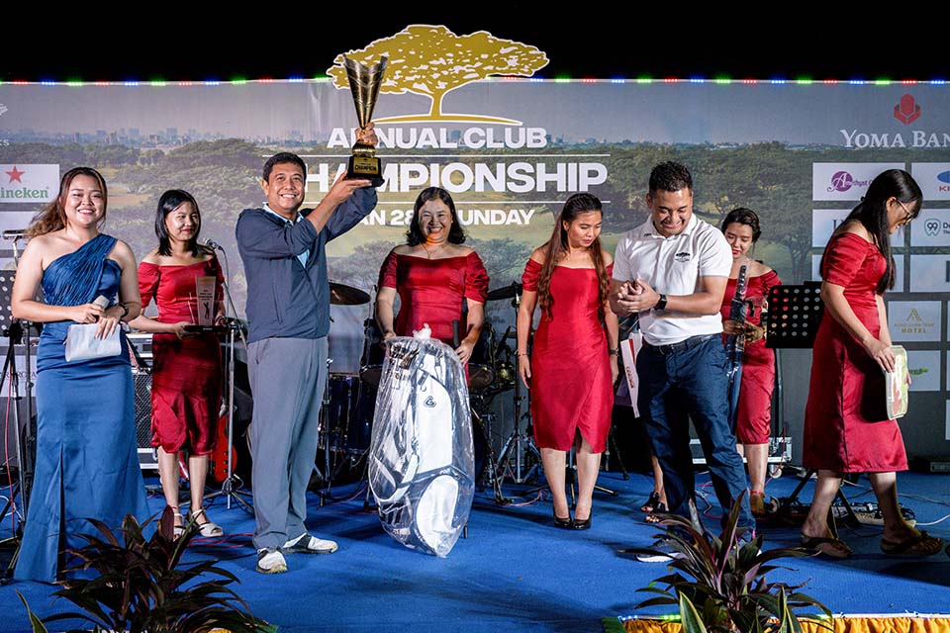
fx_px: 1003
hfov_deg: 50.7
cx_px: 475
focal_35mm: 38
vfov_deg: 35.1
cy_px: 316
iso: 2000
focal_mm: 38
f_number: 5.6
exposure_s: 1/200
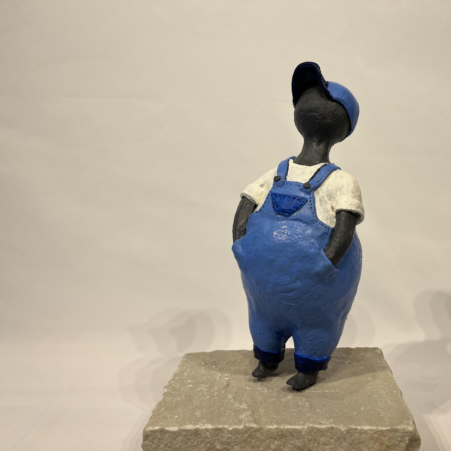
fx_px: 457
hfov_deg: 51.7
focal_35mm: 31
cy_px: 224
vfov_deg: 52.5
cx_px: 294
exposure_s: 1/257
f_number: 1.6
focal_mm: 5.1
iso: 40
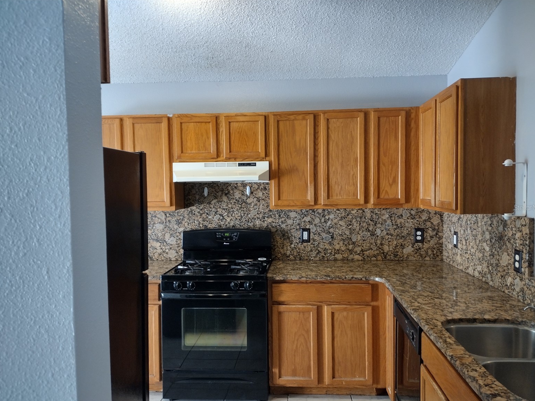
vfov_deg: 49.7
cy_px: 207
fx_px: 433
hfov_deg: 63.4
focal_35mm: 28
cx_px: 269
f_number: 1.7
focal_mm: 4.71
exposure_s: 1/40
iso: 274
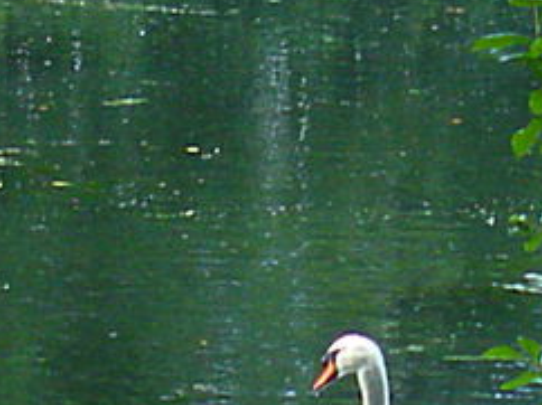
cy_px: 573
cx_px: 421
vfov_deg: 5.2
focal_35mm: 286
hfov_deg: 6.9
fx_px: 4474
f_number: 3.5
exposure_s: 1/60
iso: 166
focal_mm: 6.3
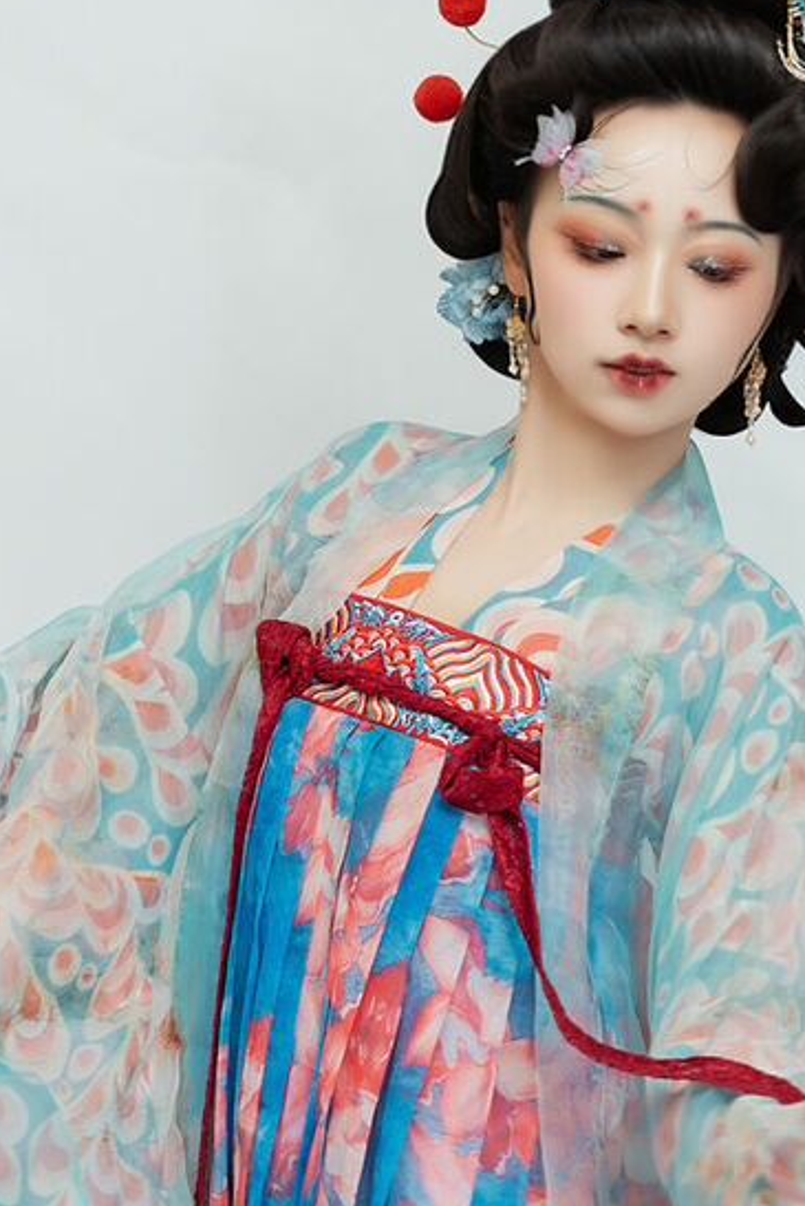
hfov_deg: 9.5
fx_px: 4827
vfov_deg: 14.2
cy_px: 652
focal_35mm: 144
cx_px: 604
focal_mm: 50
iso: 100
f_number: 2.8
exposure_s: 1/125
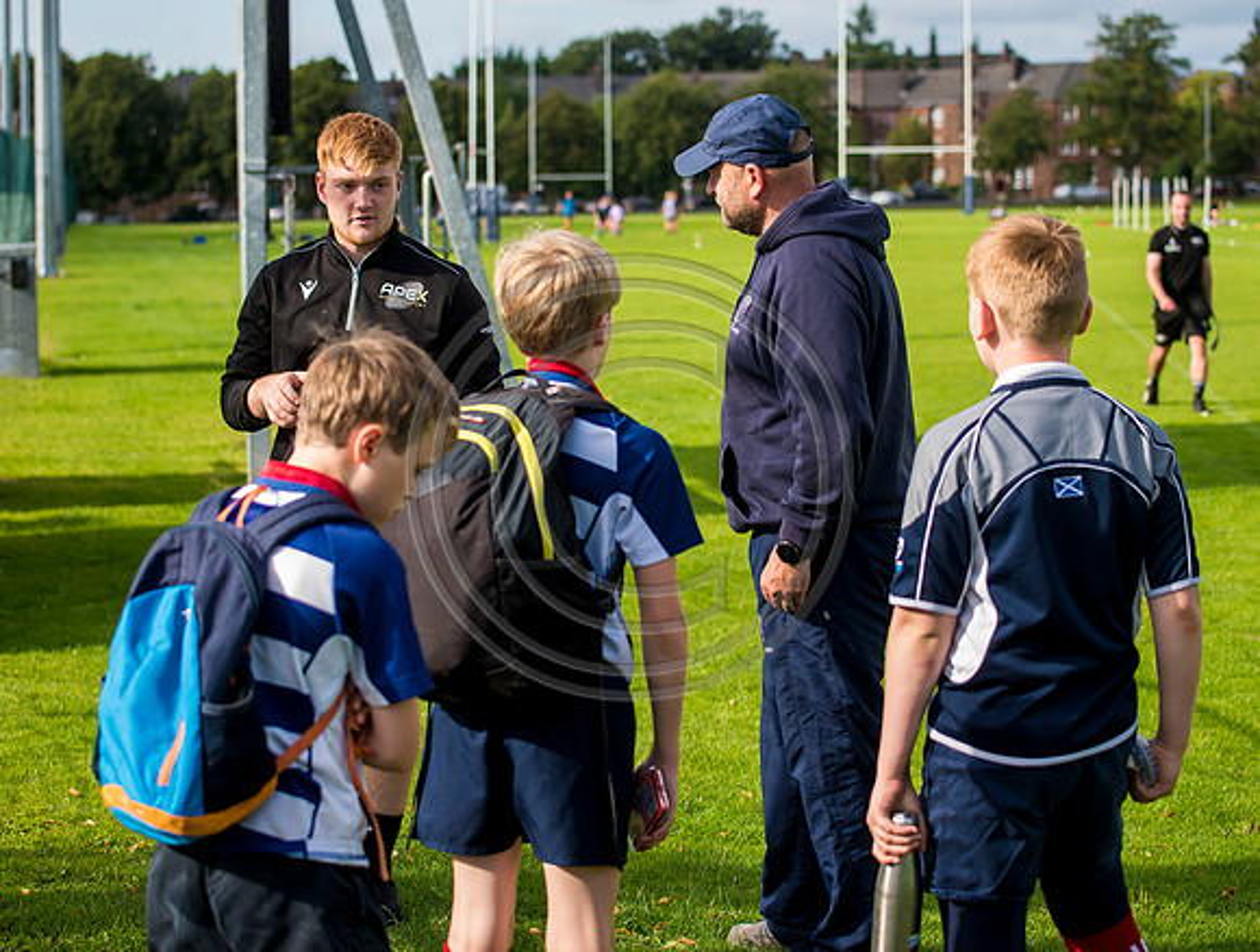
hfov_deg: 22.7
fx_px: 3144
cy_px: 412
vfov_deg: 17.2
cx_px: 610
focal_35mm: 86
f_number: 4
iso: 400
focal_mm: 70
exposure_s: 1/1250
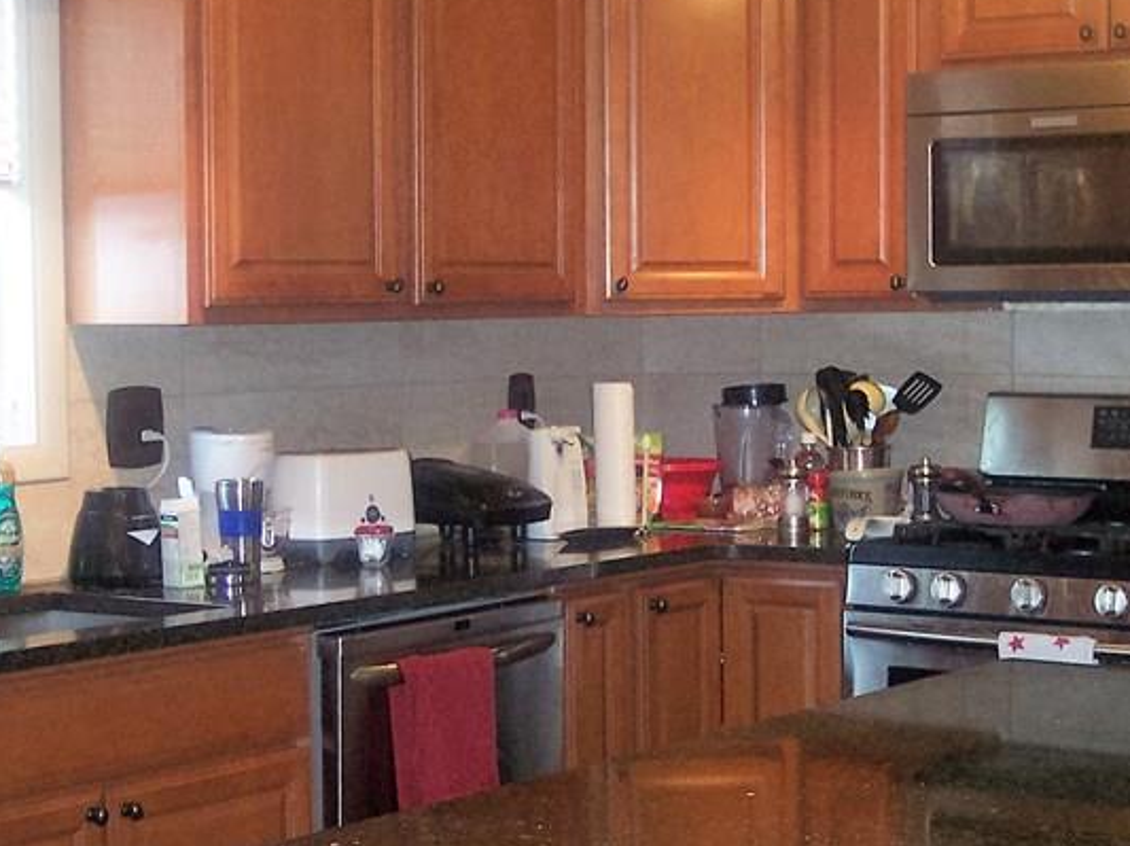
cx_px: 568
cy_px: 509
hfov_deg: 26.7
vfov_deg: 20.1
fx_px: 2381
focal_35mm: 73
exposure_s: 1/30
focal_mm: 8
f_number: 2.8
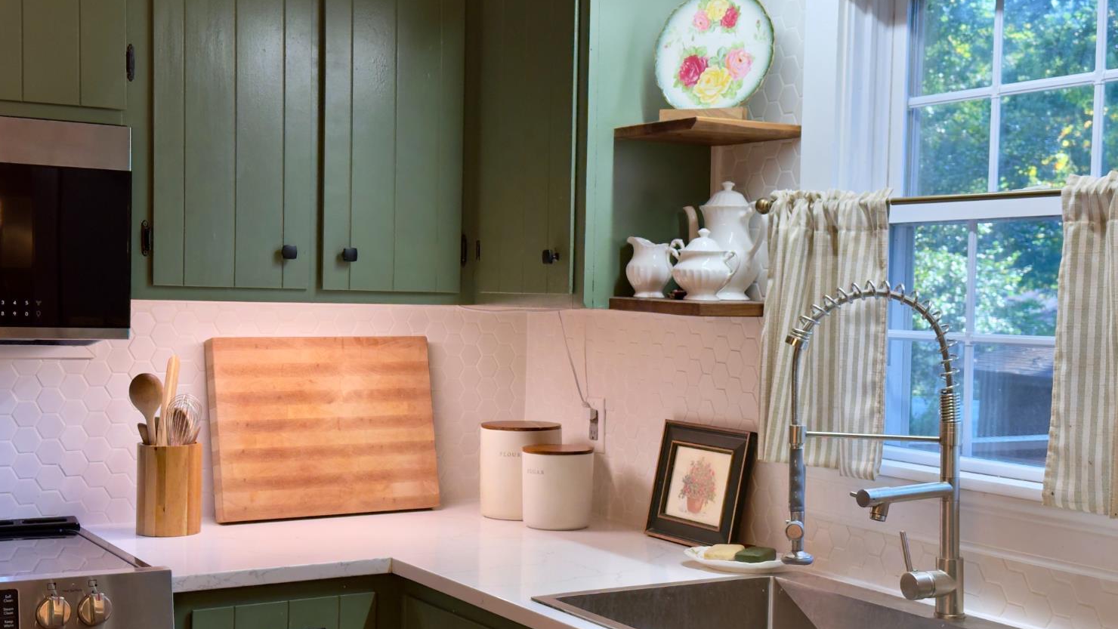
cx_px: 561
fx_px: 1571
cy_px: 348
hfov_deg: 39.2
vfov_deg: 22.6
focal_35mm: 53
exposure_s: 1/60
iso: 50
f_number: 1.78
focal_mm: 6.76
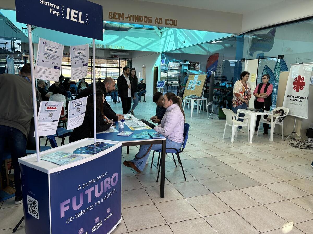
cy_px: 117
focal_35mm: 26
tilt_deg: -9.9
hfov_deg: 67.3
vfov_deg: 53.1
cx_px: 156
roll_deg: -1.5
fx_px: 235
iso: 100
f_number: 1.6
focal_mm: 5.96
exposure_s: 1/120
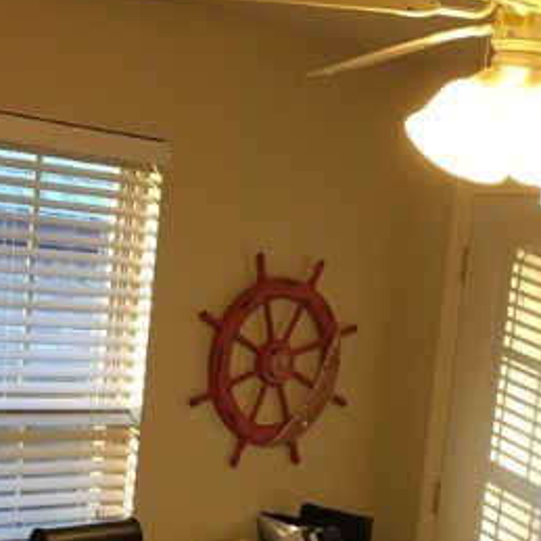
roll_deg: -6.3
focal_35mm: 76
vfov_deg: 22.4
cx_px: 324
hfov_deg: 22.7
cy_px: 455
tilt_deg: -6.3
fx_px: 1344
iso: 25
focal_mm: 4.15
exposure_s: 1/15
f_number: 2.2
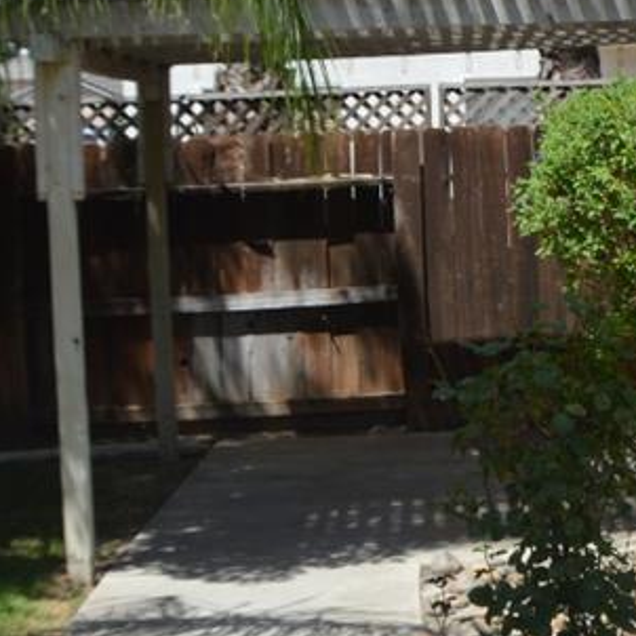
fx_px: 2889
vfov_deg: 12.5
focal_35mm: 139
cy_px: 106
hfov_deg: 12.0
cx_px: 933
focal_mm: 22
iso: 100
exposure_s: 1/200
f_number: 7.1
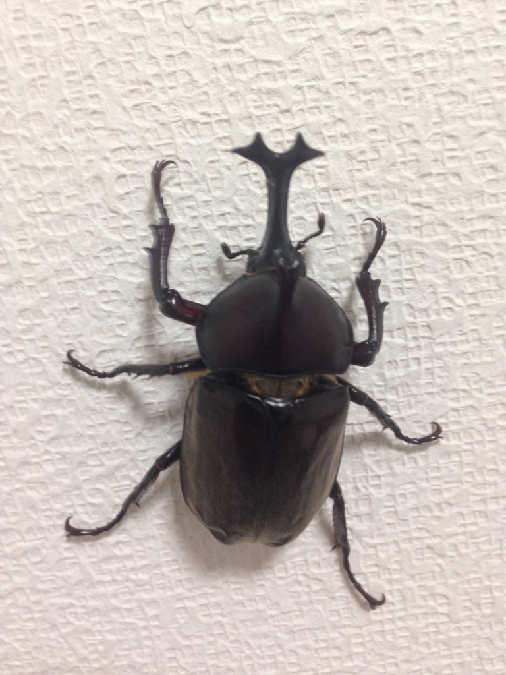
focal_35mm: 33
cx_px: 253
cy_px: 338
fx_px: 643
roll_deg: +5.7
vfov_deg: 55.4
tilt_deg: -11.3
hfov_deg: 42.9
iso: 125
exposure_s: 1/20
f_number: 2.4
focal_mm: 4.12
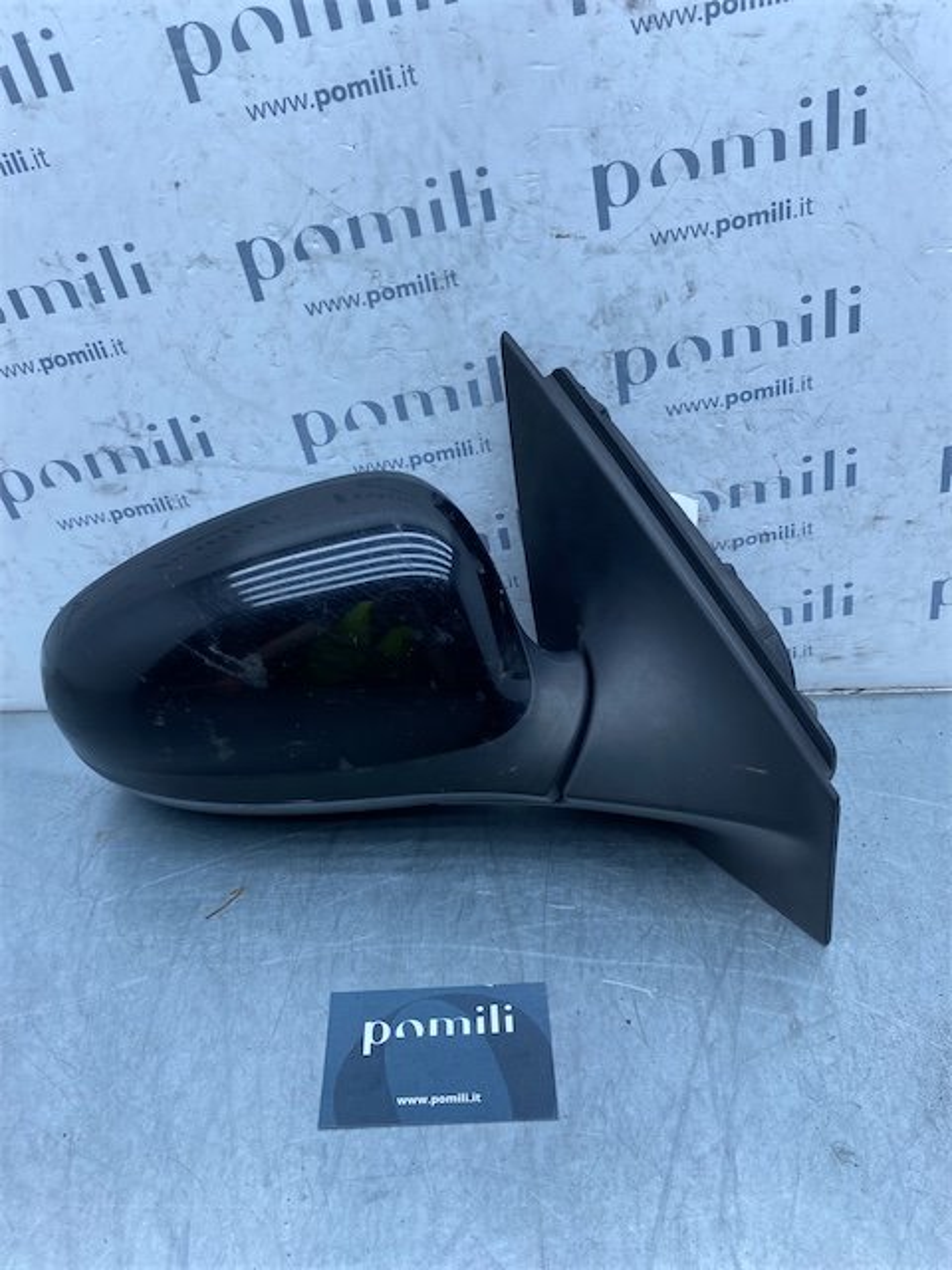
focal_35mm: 26
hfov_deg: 53.1
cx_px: 476
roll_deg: +0.4
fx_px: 953
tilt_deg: -35.6
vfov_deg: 67.3
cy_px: 635
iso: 32
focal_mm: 4.25
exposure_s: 1/666
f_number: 1.8
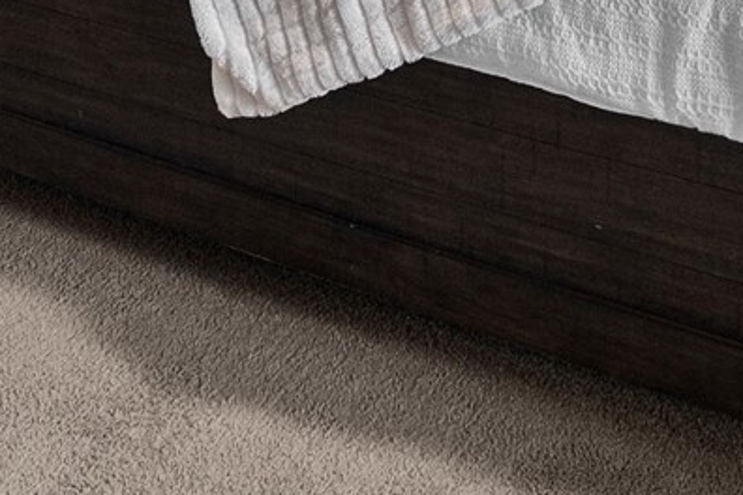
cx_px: 481
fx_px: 1238
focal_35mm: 60
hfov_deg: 33.2
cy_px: -508
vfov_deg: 16.7
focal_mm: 14
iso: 1000
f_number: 7.1
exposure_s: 1/10
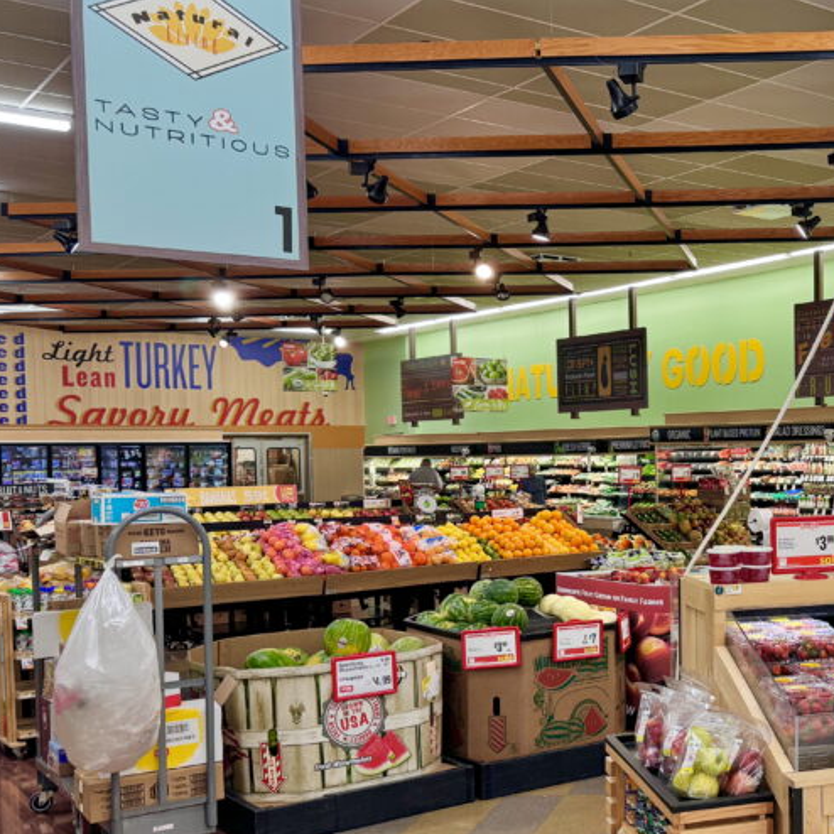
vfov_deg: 38.2
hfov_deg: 35.7
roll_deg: +1.2
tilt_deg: -2.7
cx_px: 773
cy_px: 486
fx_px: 1199
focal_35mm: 44
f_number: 1.78
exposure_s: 1/120
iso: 100
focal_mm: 6.76
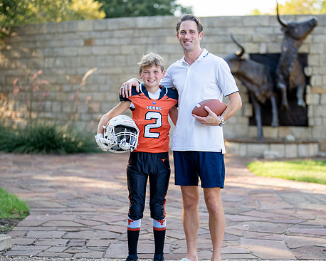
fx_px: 859
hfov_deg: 21.5
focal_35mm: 89
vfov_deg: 17.3
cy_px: 147
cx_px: 188
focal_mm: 50
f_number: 1.2
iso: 200
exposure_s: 1/1600
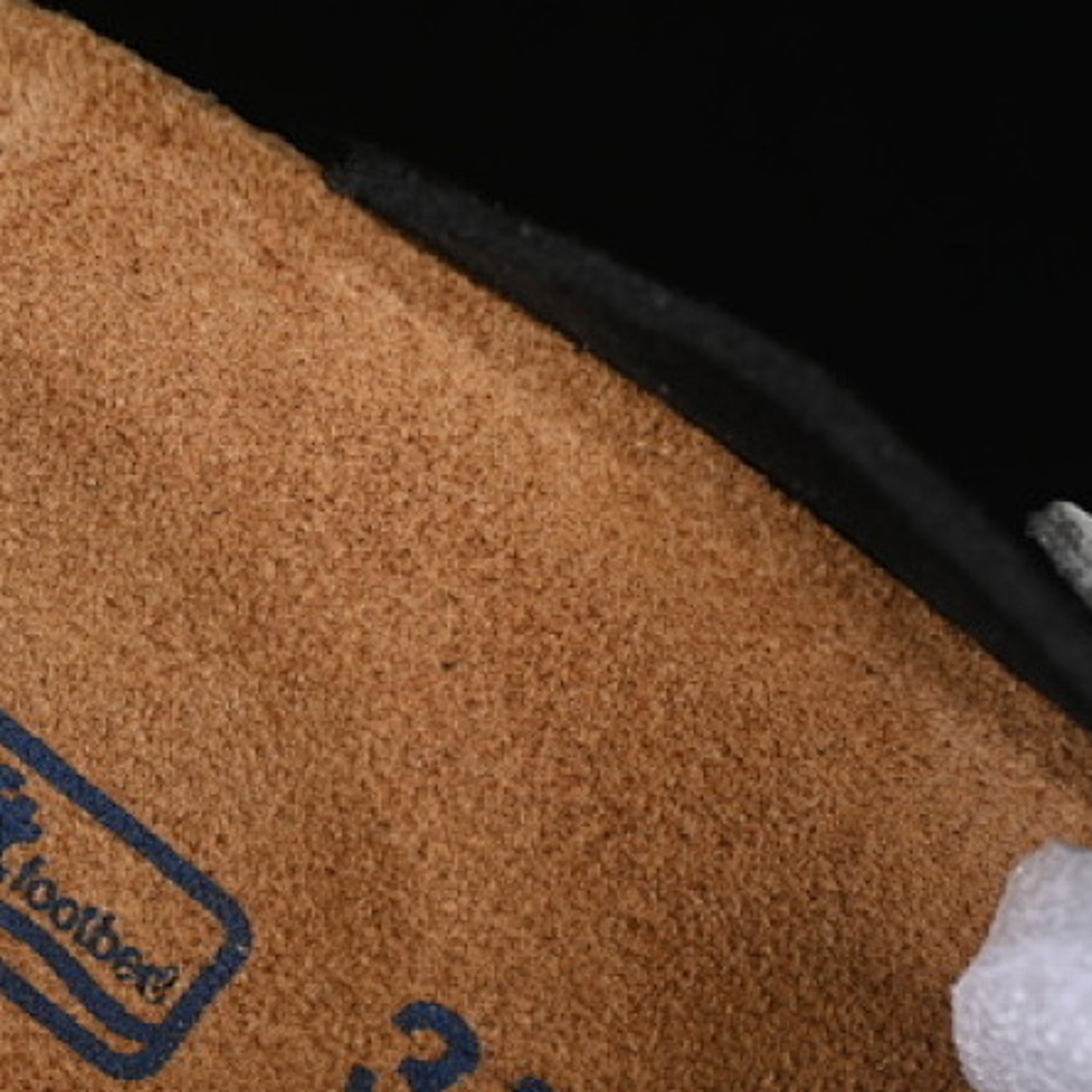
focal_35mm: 155
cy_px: 762
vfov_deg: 11.3
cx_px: 172
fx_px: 5532
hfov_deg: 11.2
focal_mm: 50
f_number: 6.3
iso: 160
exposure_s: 1/50
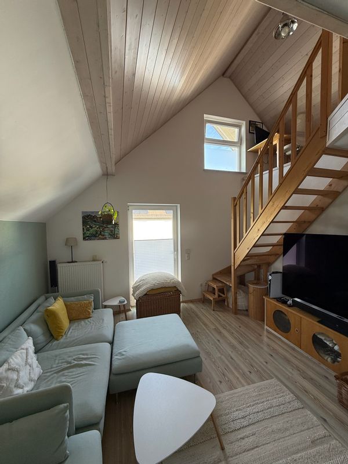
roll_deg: +1.1
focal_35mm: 14
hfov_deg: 85.7
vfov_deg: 102.1
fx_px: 188
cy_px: 232
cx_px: 174
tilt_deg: -2.3
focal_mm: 2.22
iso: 100
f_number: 2.2
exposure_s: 1/99
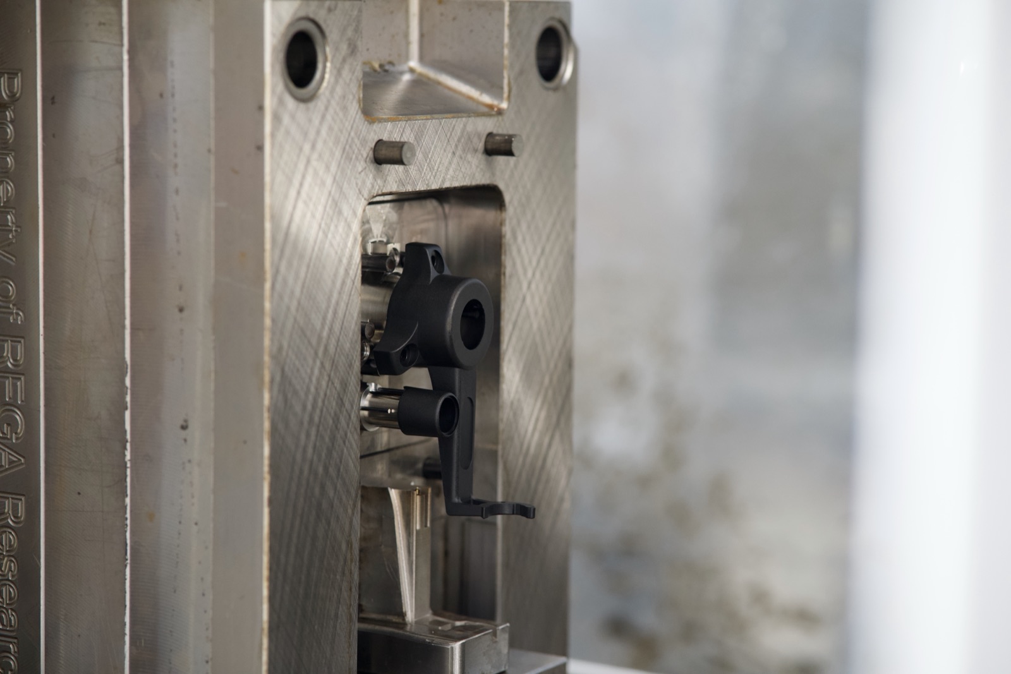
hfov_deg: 23.9
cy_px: 337
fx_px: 2387
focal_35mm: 85
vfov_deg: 16.1
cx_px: 506
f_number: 4
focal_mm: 85
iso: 2000
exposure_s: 1/250
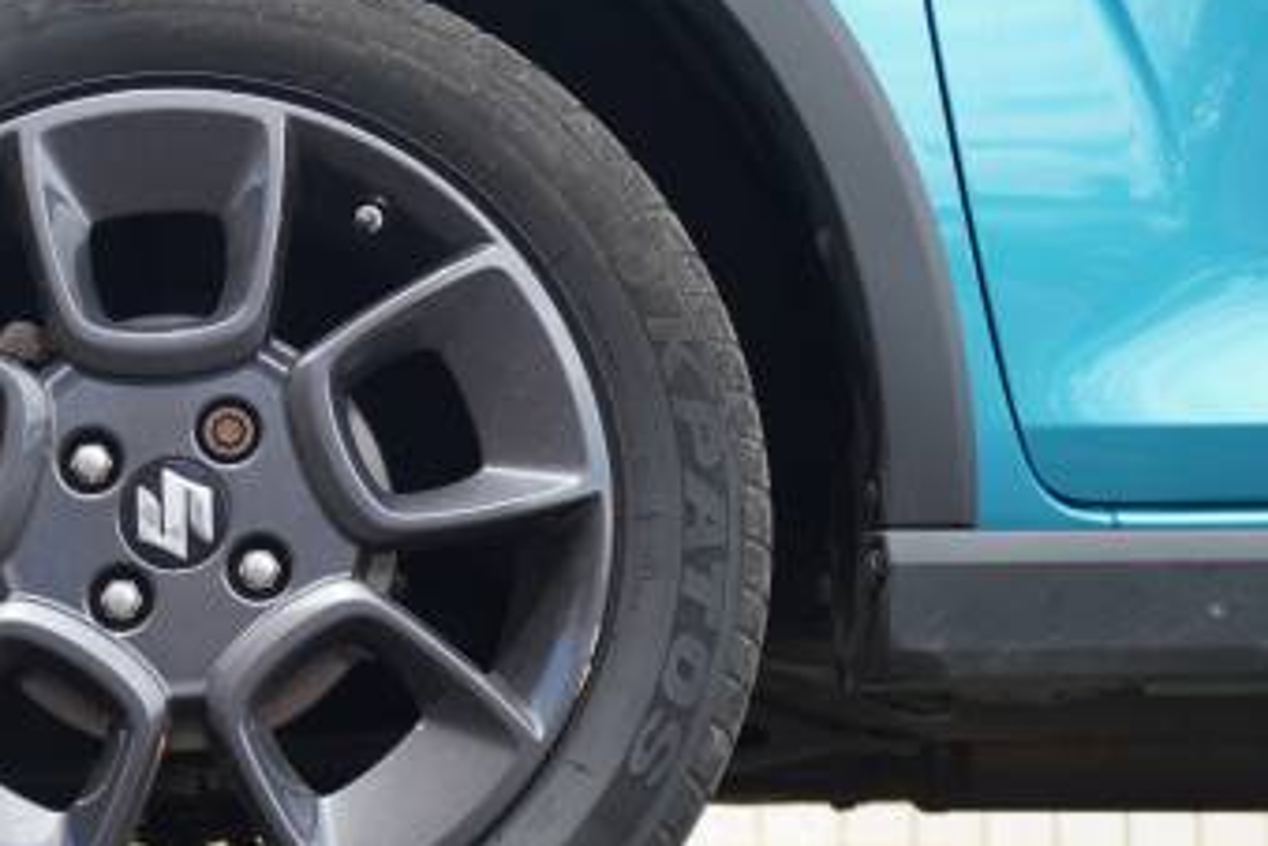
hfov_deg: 23.4
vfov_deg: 16.1
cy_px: 479
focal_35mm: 85
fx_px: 2994
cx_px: 172
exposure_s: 1/80
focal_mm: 30
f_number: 5
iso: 100
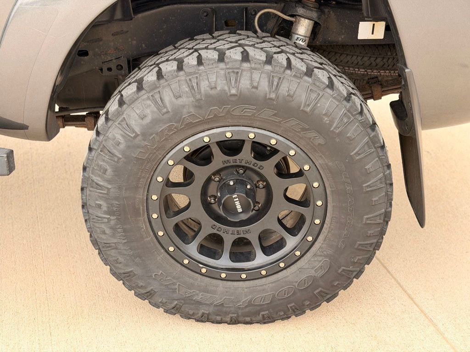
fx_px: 652
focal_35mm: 48
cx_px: 235
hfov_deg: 39.7
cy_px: 176
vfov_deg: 30.3
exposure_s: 1/206
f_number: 1.78
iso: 64
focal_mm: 6.76
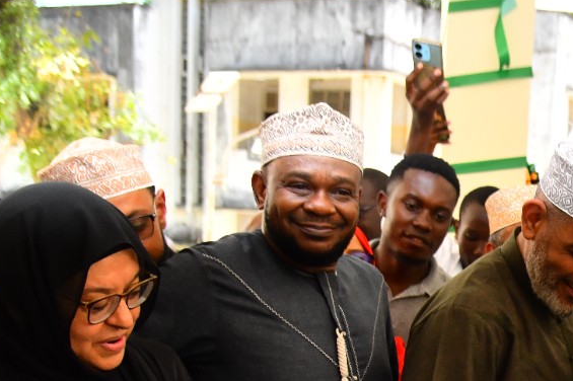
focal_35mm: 68
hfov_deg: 26.5
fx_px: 1082
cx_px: 683
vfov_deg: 18.4
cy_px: 518
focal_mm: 24
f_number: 4.5
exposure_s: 1/1250
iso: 1000
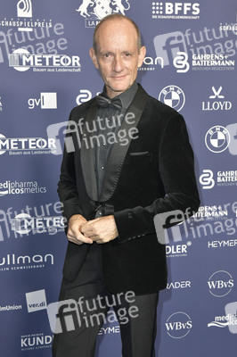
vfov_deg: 39.6
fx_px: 495
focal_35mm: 50
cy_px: 178
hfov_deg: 26.9
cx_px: 118
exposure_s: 1/200
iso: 2000
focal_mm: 50
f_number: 6.3
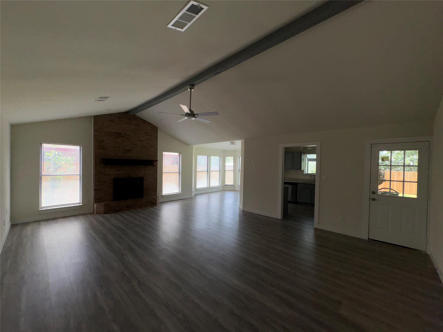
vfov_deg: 85.7
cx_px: 222
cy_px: 166
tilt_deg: +0.0
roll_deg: -1.2
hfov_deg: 102.1
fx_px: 179
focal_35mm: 14
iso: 32
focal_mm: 2.22
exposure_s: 1/221
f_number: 2.2
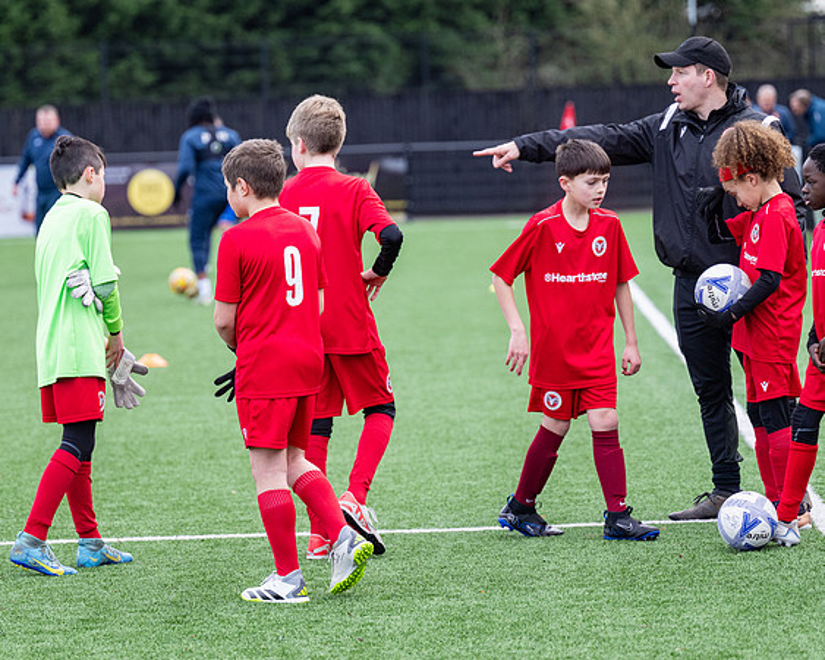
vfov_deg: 7.9
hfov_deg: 9.8
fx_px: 4793
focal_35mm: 196
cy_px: 323
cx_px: 370
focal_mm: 160
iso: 800
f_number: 4
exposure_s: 1/1250
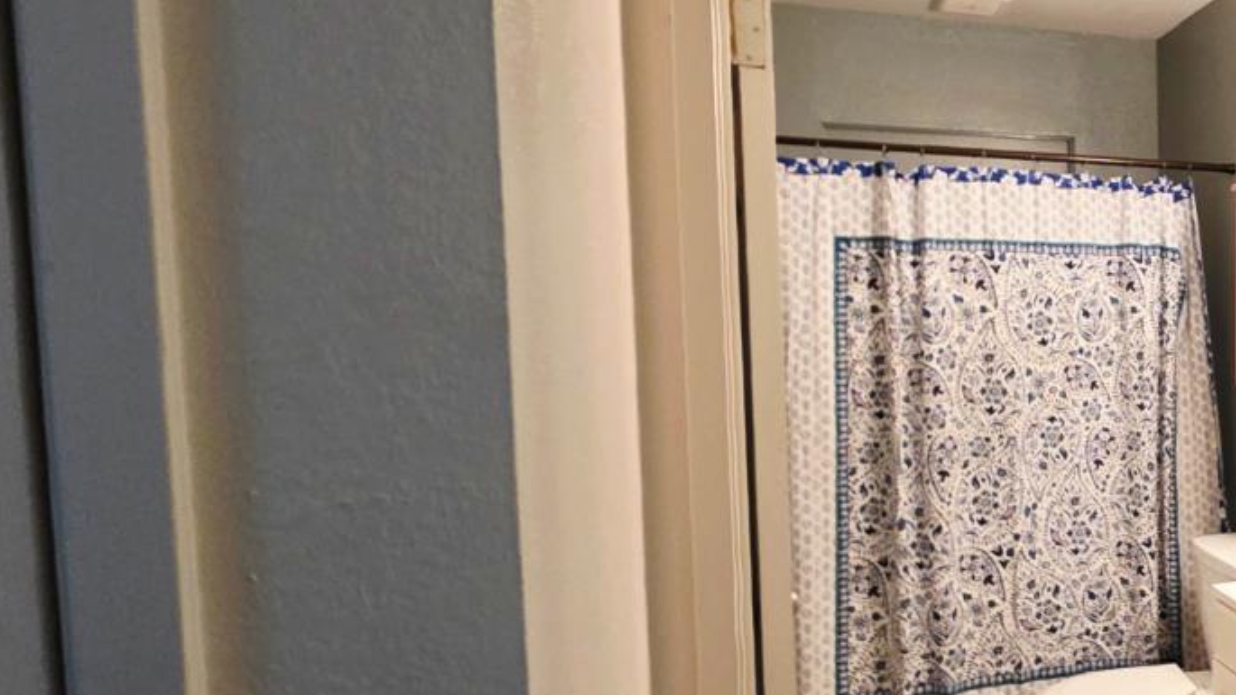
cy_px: 394
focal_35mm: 31
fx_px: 1016
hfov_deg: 50.6
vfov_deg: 37.7
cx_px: 1234
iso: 640
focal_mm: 2.2
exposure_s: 1/60.2
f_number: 1.9
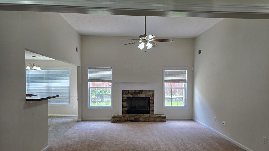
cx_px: 137
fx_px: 185
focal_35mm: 26
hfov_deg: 71.9
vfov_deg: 44.2
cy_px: 87
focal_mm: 6.3
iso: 80
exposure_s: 1/120
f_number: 1.7
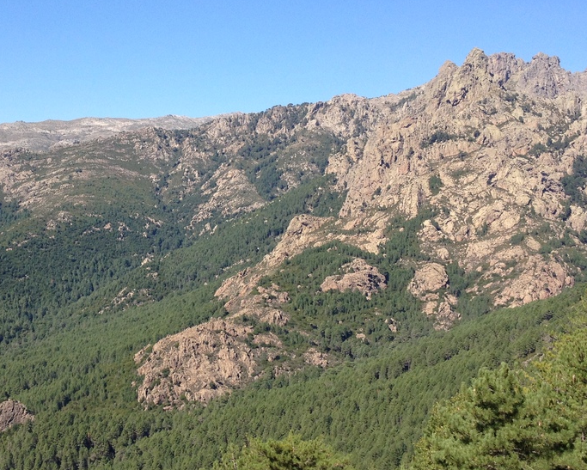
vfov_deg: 25.4
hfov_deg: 31.1
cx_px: 175
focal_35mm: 60
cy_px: 198
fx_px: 1043
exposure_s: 1/1284
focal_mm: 4.28
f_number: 2.4
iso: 64
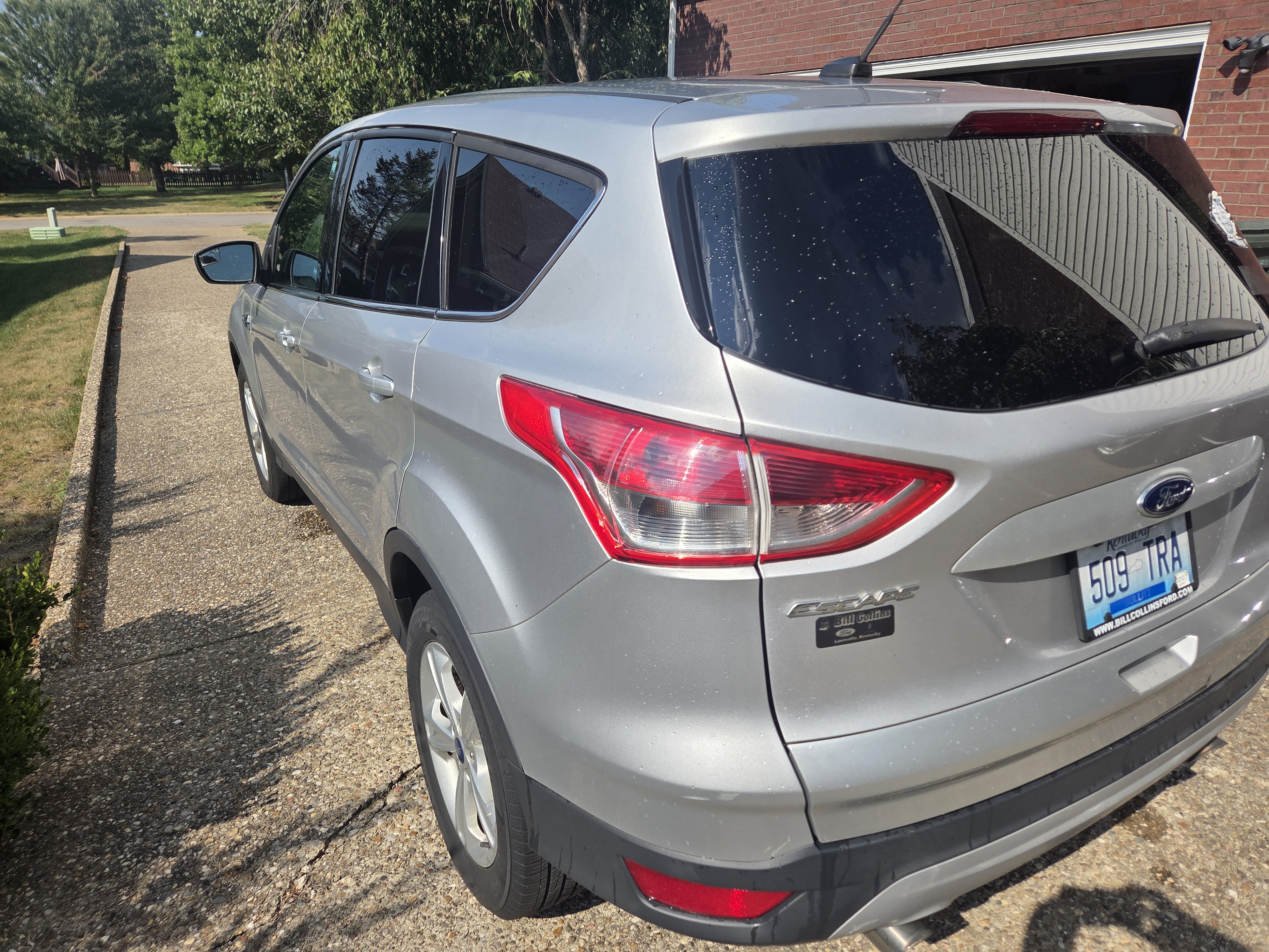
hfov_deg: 73.9
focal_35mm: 23
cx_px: 634
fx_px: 843
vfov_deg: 58.9
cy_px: 476
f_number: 1.8
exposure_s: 1/4771
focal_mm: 5.4
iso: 80
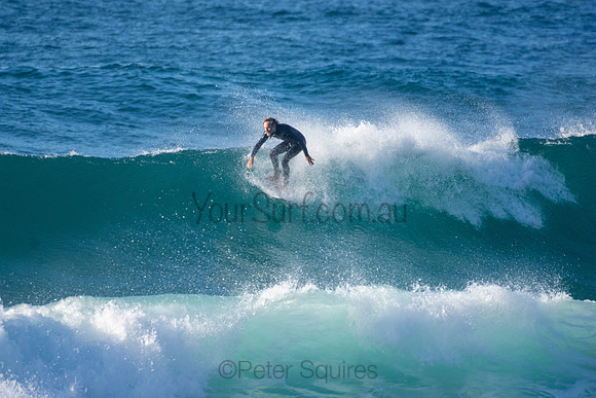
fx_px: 12419
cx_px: 298
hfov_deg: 2.7
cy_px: 199
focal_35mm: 750
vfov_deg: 1.8
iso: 560
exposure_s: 1/2000
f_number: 5.6
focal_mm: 500
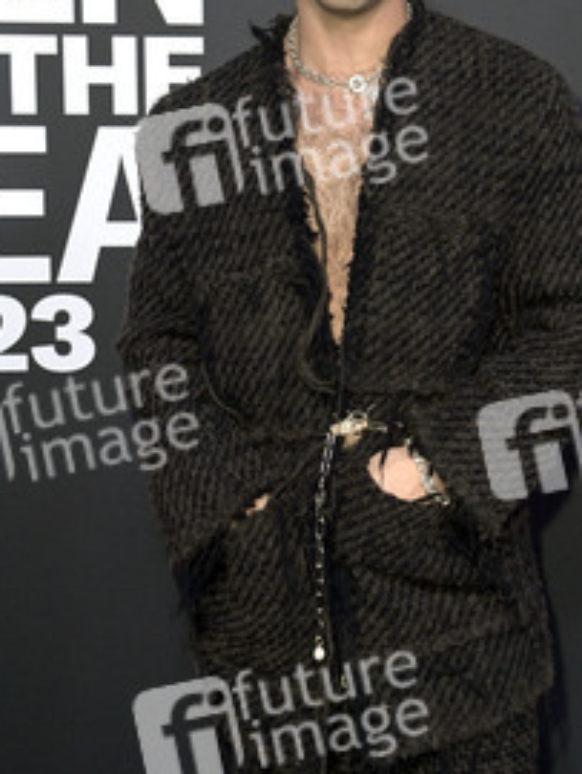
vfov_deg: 26.2
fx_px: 1656
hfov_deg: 19.9
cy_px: 290
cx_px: 364
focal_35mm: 74
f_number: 5.6
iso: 1000
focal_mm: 52
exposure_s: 1/250
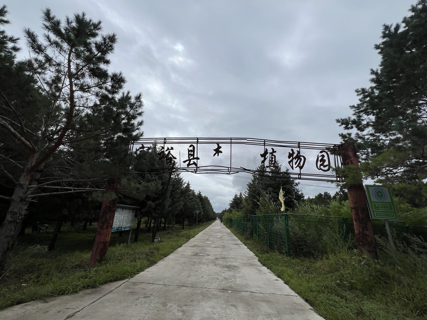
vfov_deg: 89.9
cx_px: 214
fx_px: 160
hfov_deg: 106.2
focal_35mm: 13
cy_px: 160
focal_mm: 1.57
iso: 32
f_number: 1.8
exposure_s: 1/3534
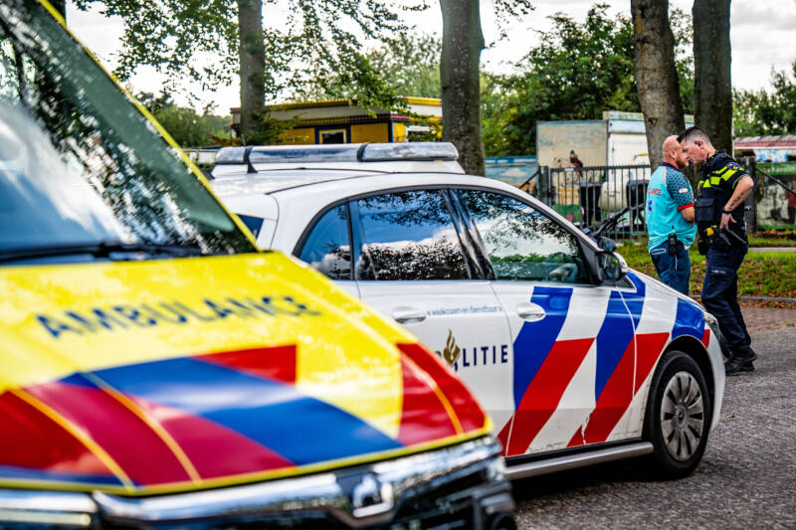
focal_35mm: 105
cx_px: 398
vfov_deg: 13.0
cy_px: 265
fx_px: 2321
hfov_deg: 19.5
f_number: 2.8
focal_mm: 70
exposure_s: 1/1250
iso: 250
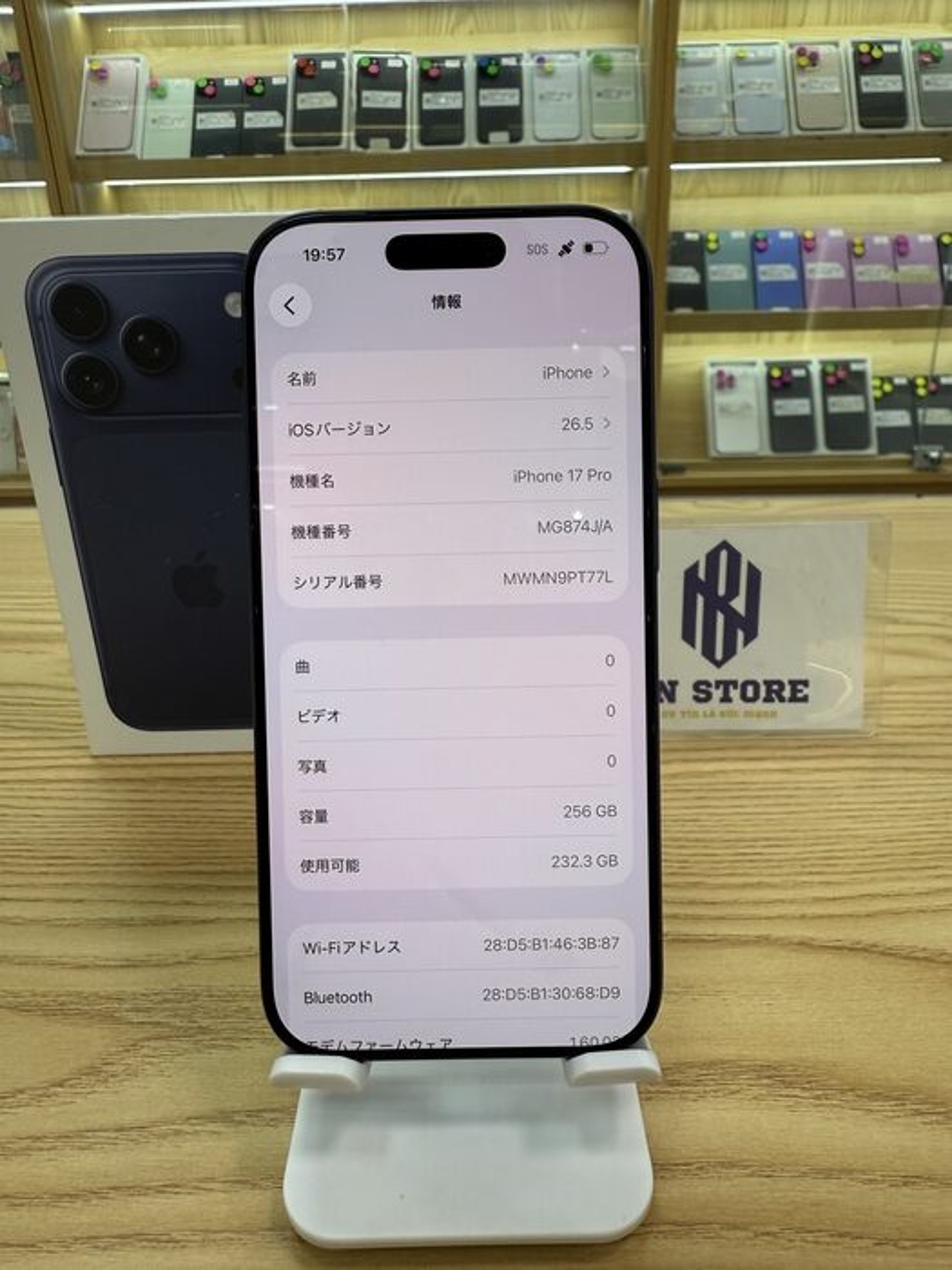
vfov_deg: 71.6
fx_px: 880
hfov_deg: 56.8
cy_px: 635
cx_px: 476
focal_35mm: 24
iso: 64
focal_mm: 2.22
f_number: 2.2
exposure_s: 1/120
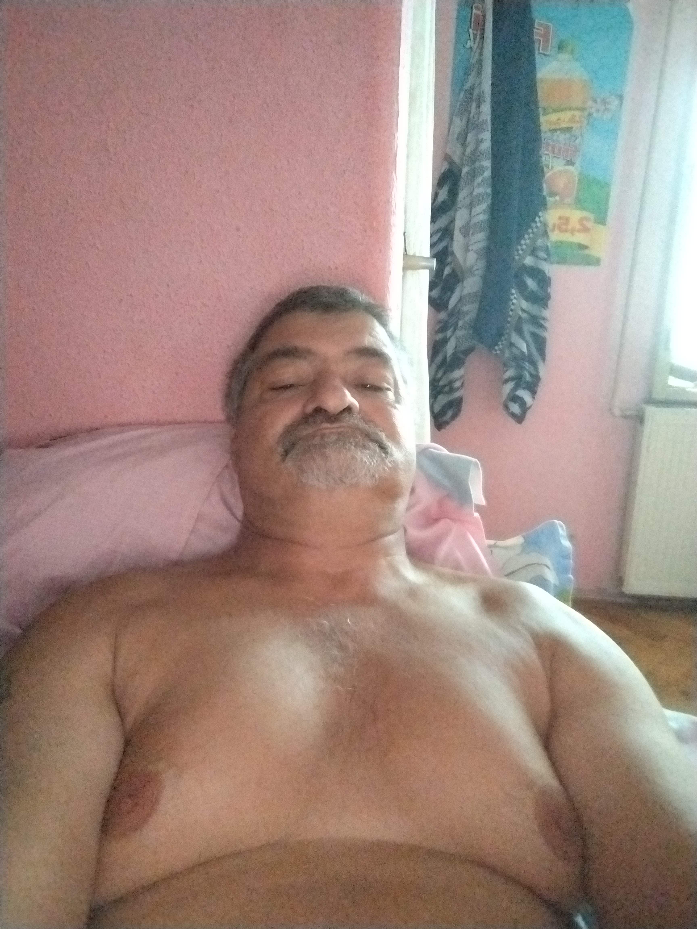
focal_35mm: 24
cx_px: 348
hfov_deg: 56.8
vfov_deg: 71.6
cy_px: 464
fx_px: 644
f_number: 2.45
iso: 5801
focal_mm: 3.25
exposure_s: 1/11.1
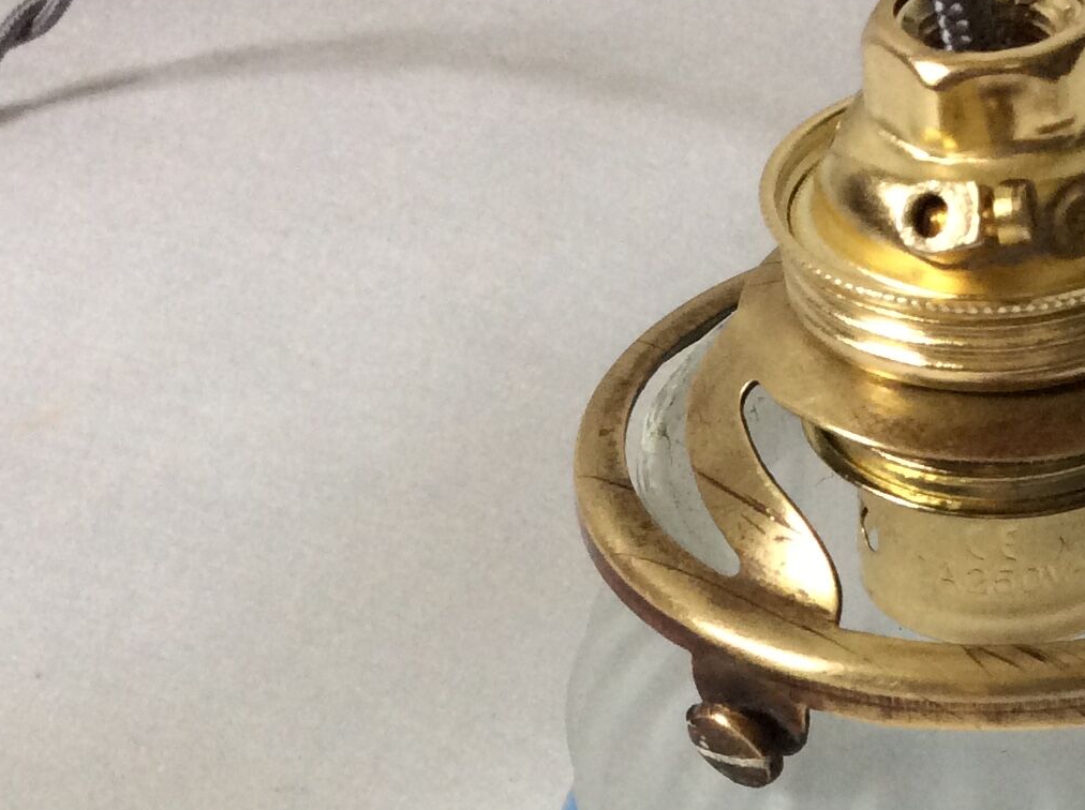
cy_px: 920
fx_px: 2567
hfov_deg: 23.4
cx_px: 920
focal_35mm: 82
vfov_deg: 17.3
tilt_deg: -48.3
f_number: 2.4
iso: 80
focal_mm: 3.3
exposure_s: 1/25
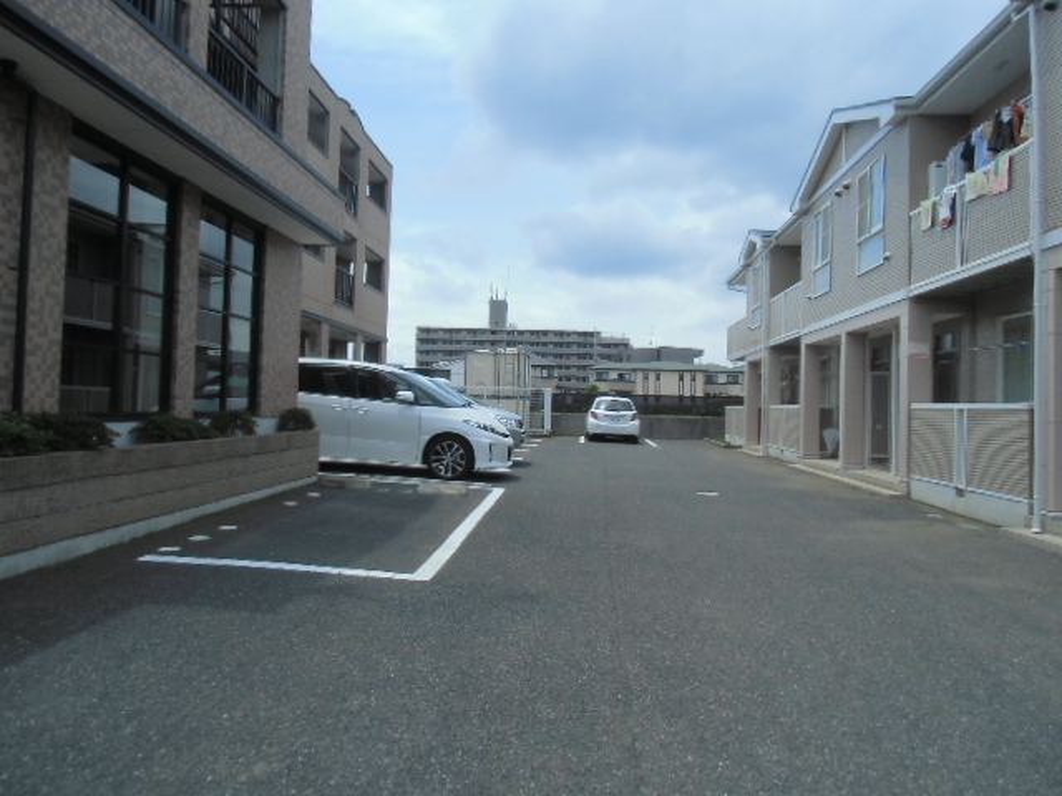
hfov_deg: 71.6
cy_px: 398
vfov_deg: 56.8
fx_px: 736
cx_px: 531
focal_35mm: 24
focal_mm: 4.24
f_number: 3
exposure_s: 1/800
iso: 64
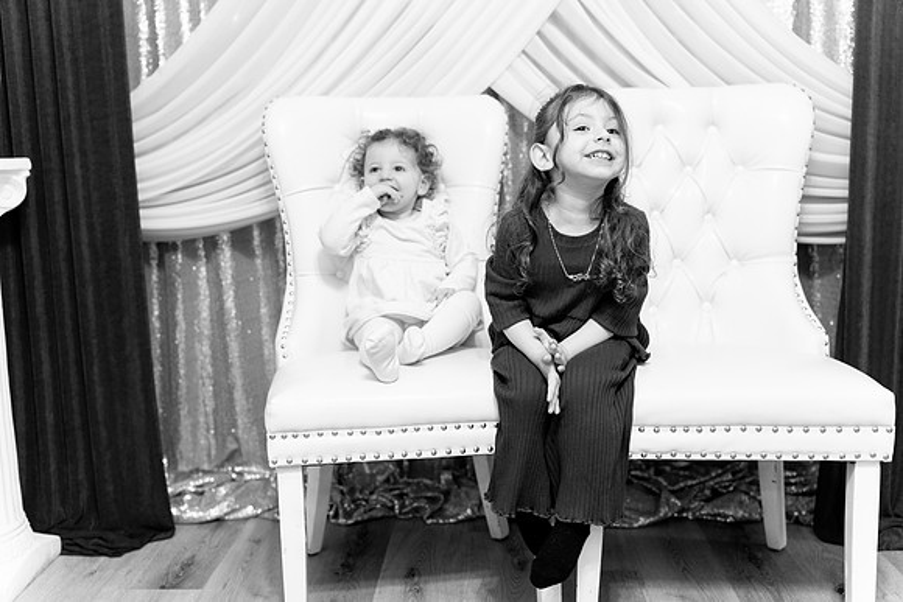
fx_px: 878
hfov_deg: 54.4
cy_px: 301
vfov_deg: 37.9
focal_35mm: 35
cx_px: 452
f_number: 2.2
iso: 1250
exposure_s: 1/125
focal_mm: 35
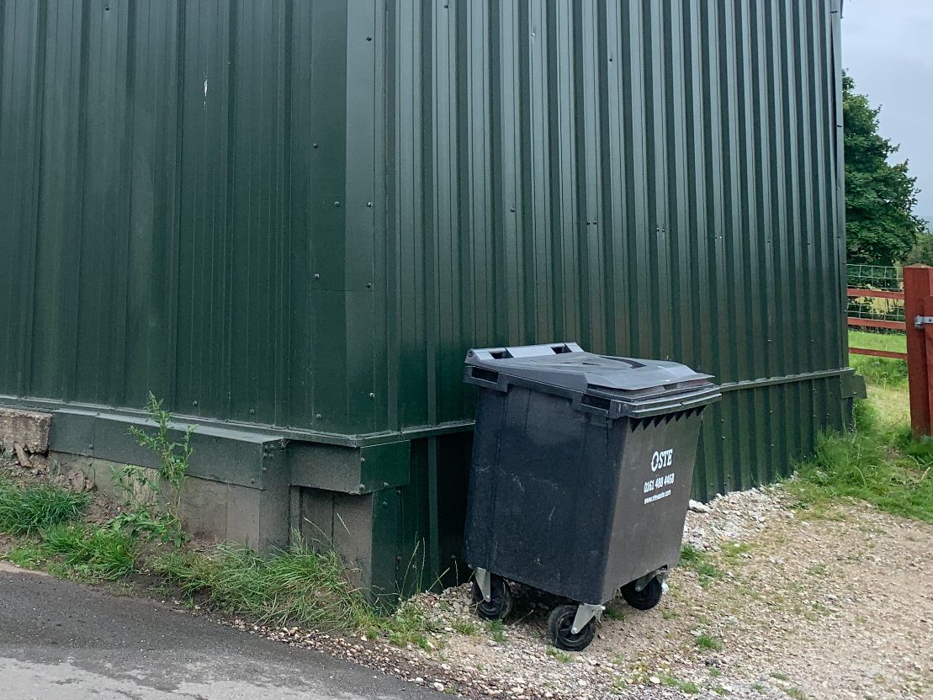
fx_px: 1294
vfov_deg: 29.4
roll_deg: -1.0
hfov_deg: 38.3
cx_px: 198
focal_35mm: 48
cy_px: 109
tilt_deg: +6.3
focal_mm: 4.25
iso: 25
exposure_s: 1/1299
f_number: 1.8
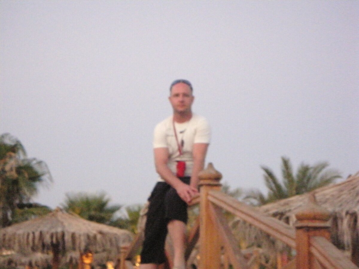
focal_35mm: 103
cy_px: 134
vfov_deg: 14.4
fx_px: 1068
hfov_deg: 19.1
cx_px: 180
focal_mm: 18.6
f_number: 4.8
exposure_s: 1/13
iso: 1250
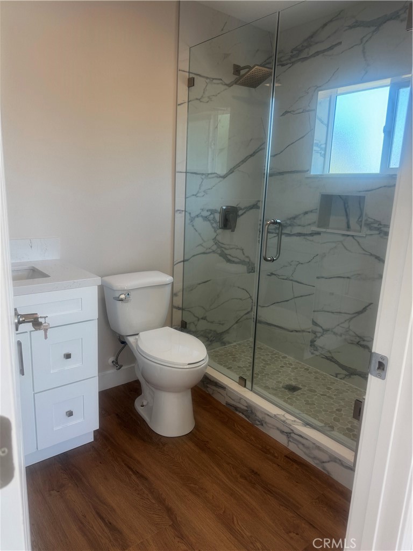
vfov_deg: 71.6
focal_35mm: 24
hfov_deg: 56.8
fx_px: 382
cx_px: 206
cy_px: 276
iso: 80
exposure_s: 1/120
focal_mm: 6.76
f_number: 1.78
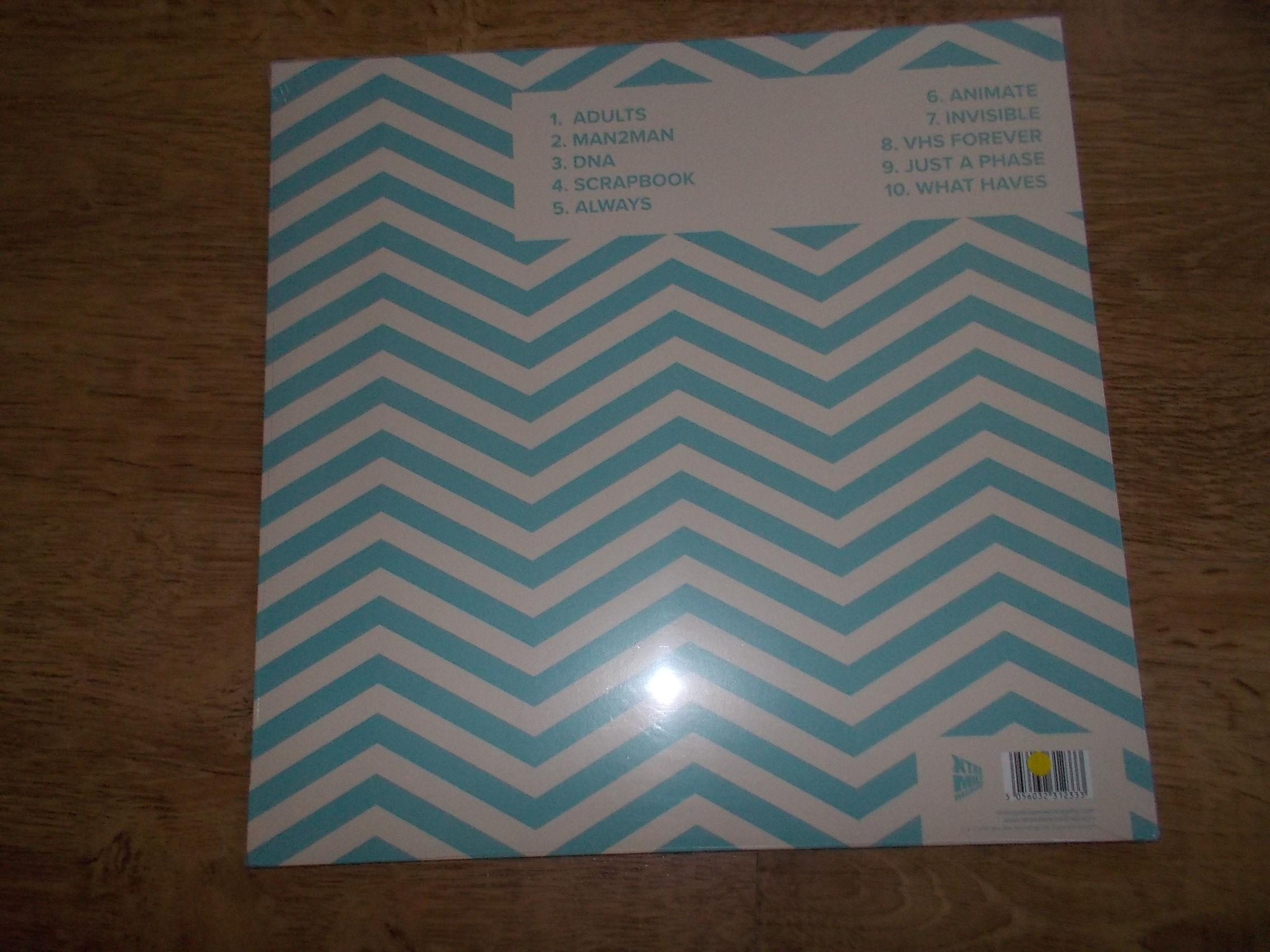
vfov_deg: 48.2
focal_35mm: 29
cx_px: 635
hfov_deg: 61.7
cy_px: 476
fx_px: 1064
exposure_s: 1/30
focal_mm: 4.1
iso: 200
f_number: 3.3
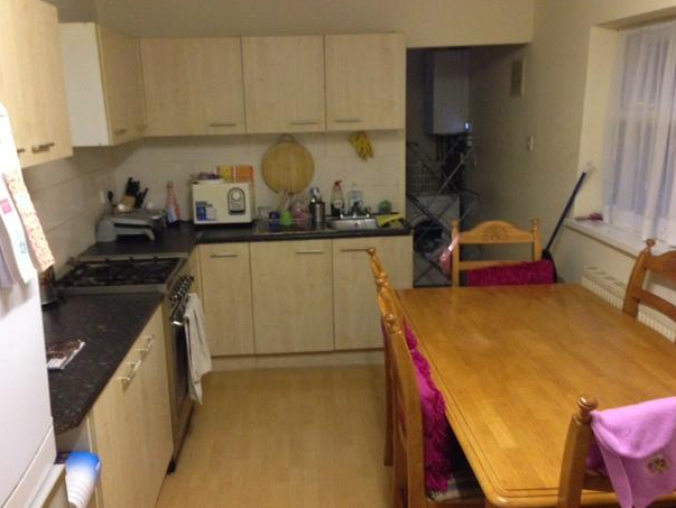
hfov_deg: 52.6
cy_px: 261
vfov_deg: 40.7
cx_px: 322
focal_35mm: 35
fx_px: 684
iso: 400
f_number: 2.4
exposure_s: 1/15
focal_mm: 4.13
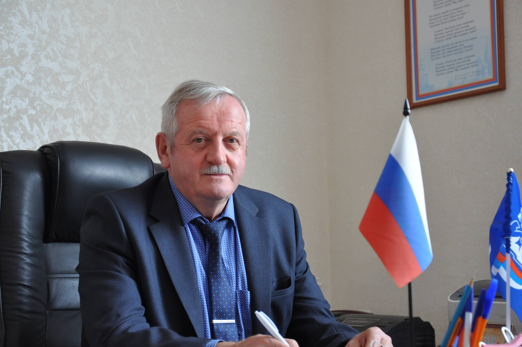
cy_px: 174
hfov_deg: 27.0
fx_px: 1086
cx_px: 261
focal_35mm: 75
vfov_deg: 18.1
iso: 800
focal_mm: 50
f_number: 5
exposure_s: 1/40
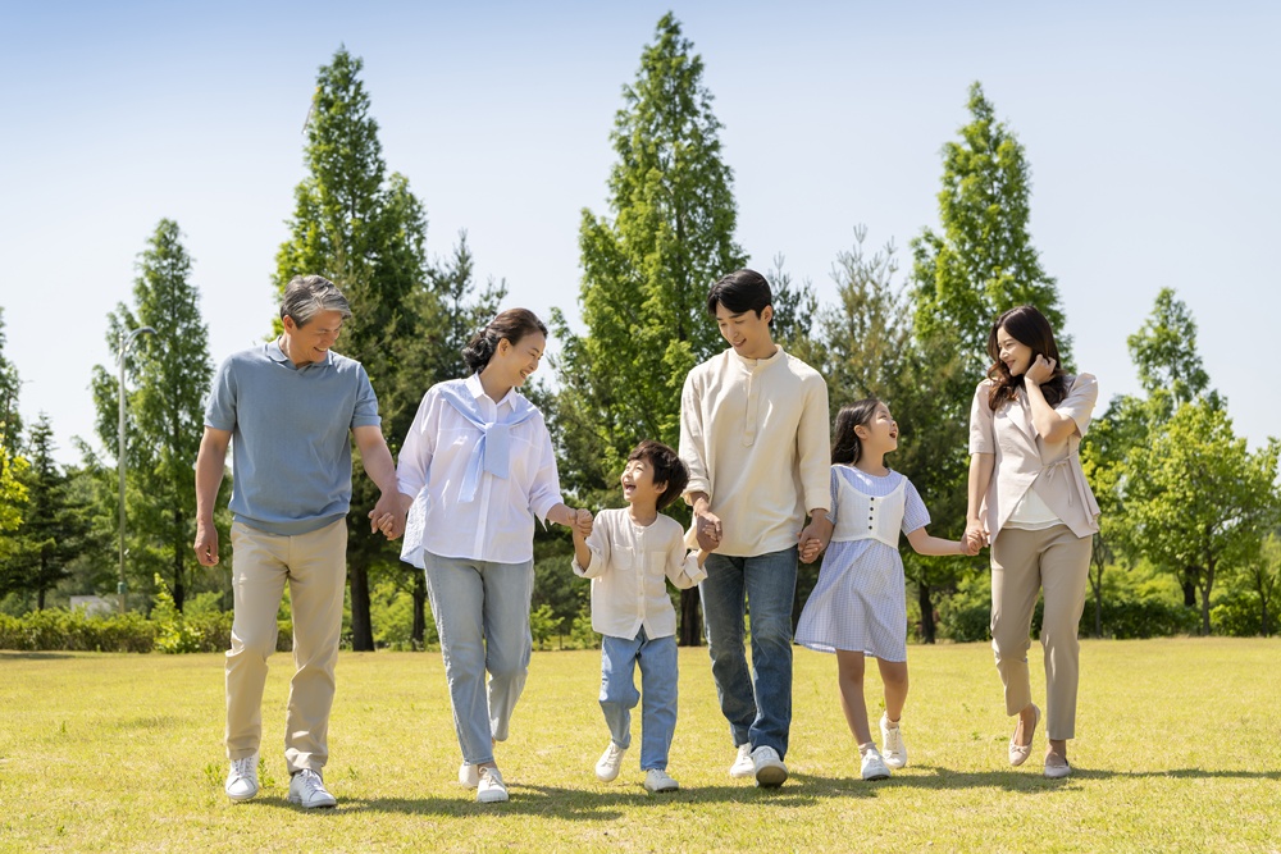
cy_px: 427
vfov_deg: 24.6
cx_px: 640
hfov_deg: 36.2
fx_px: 1957
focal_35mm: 55
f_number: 5.6
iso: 160
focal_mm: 55
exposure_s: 1/800
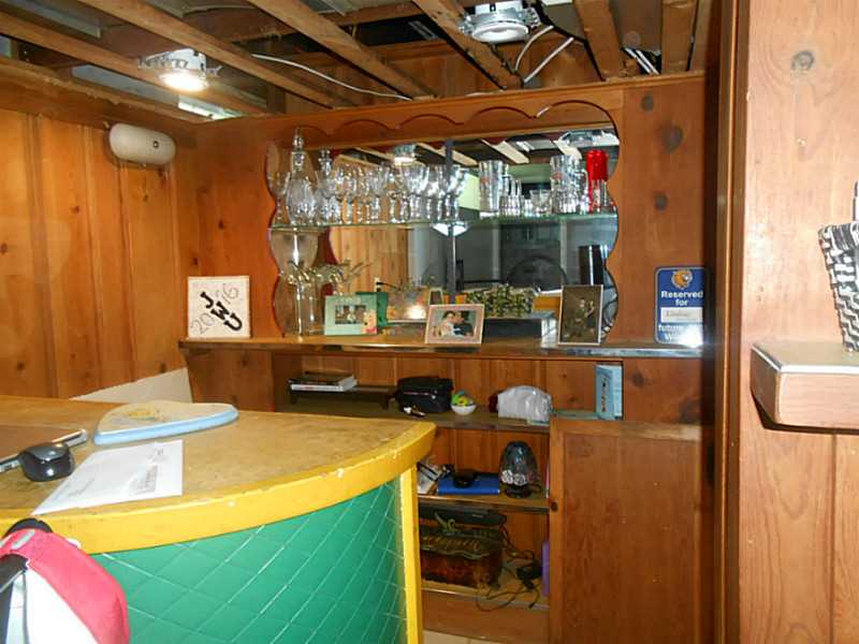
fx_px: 645
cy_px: 322
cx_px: 430
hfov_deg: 67.3
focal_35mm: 26
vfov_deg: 53.1
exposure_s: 1/25
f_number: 3.5
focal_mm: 4.6
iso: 320
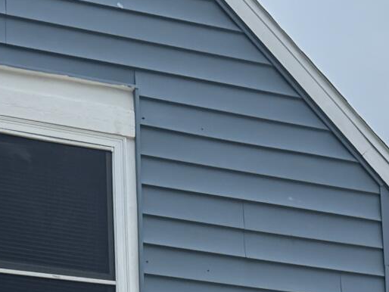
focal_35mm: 140
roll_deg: +2.7
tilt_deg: +10.1
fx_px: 1574
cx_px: 375
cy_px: 643
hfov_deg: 13.9
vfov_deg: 9.7
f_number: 1.78
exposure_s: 1/2506
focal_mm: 6.76
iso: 80
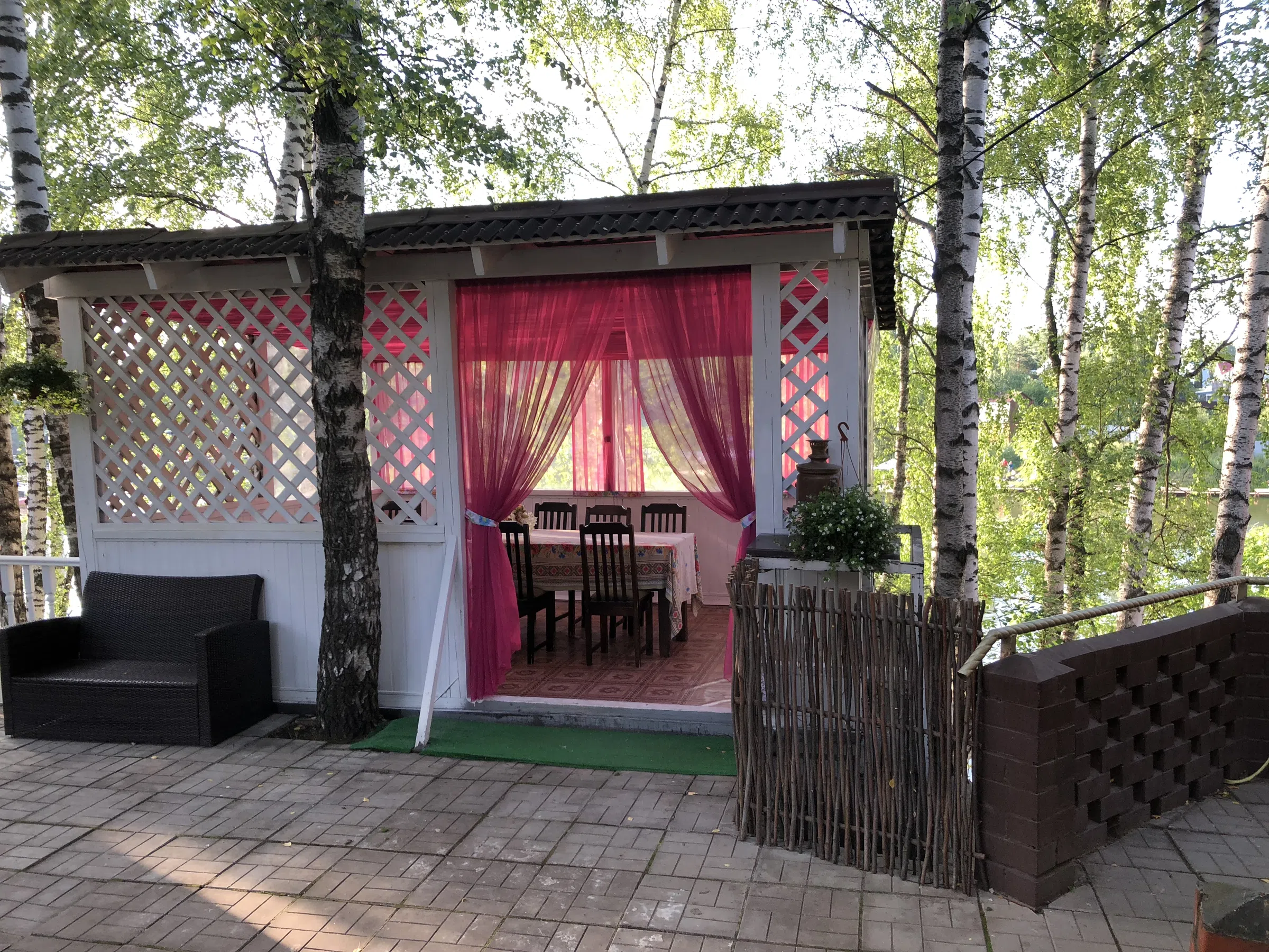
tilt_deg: -4.1
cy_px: 476
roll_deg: +2.3
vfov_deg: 49.7
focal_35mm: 28
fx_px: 1026
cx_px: 634
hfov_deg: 63.4
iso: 32
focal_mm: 4
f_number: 1.8
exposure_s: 1/100
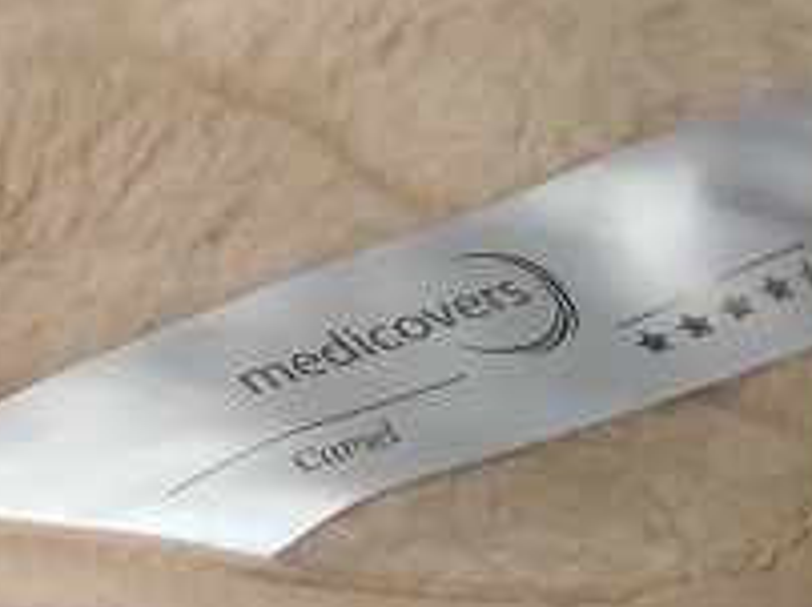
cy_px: 233
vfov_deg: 12.8
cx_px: -547
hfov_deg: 15.3
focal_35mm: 115
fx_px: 2694
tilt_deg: -39.0
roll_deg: +2.3
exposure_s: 1/33
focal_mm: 4.15
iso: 50
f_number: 2.2
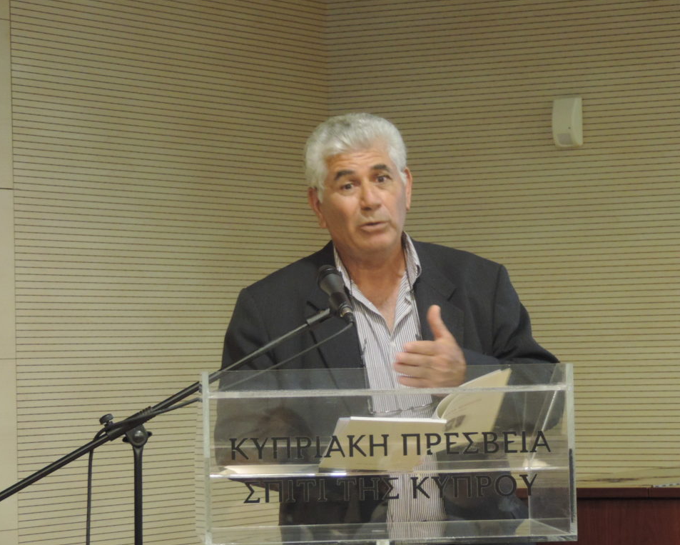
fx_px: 3060
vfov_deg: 10.2
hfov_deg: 12.7
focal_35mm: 152
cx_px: 362
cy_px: 272
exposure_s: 1/13
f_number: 4.4
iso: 800
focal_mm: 25.8
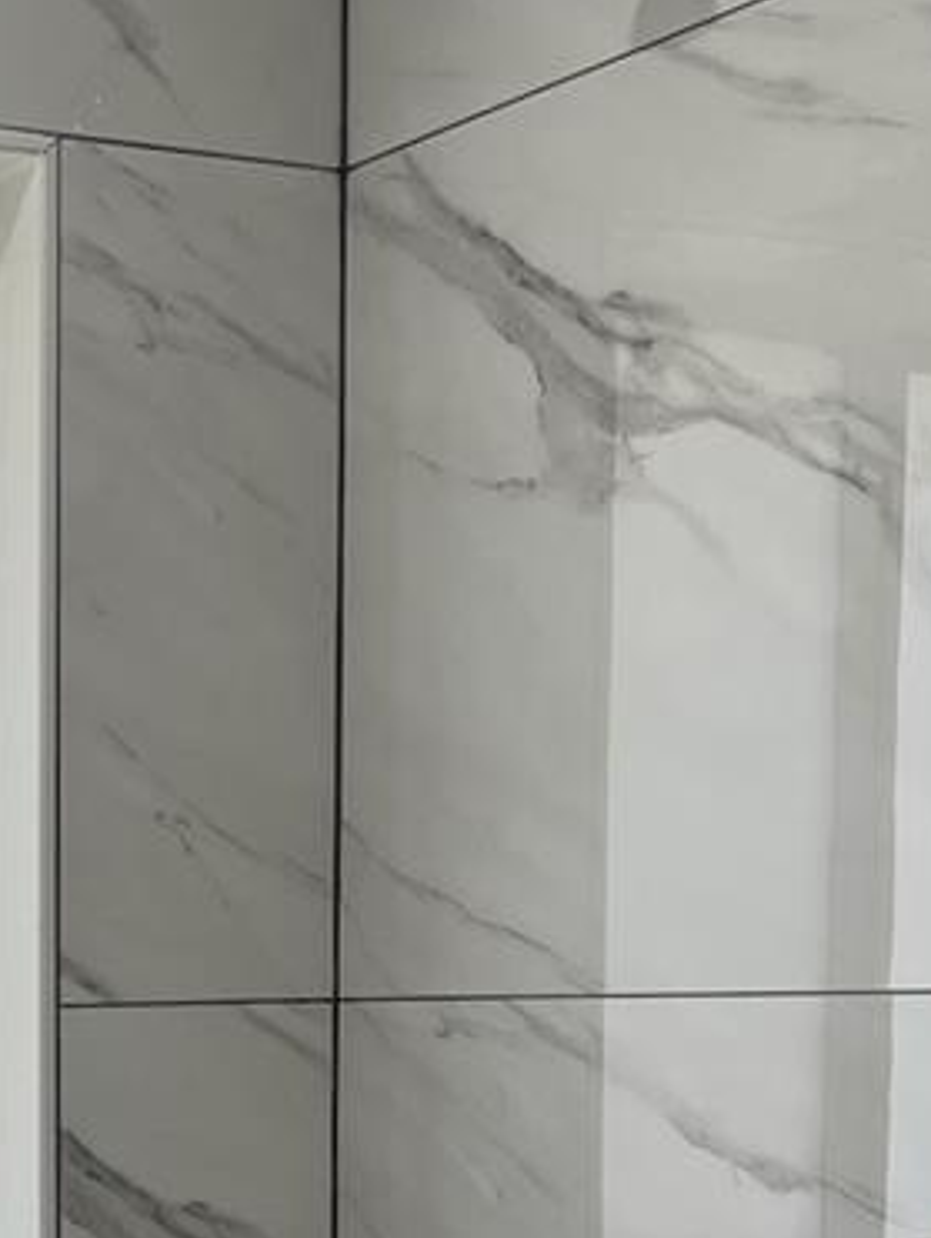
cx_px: -244
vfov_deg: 22.4
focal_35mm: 84
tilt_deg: -3.5
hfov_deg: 16.7
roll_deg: +0.9
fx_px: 3007
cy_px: 1225
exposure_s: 1/282
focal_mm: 5.7
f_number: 1.5
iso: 40
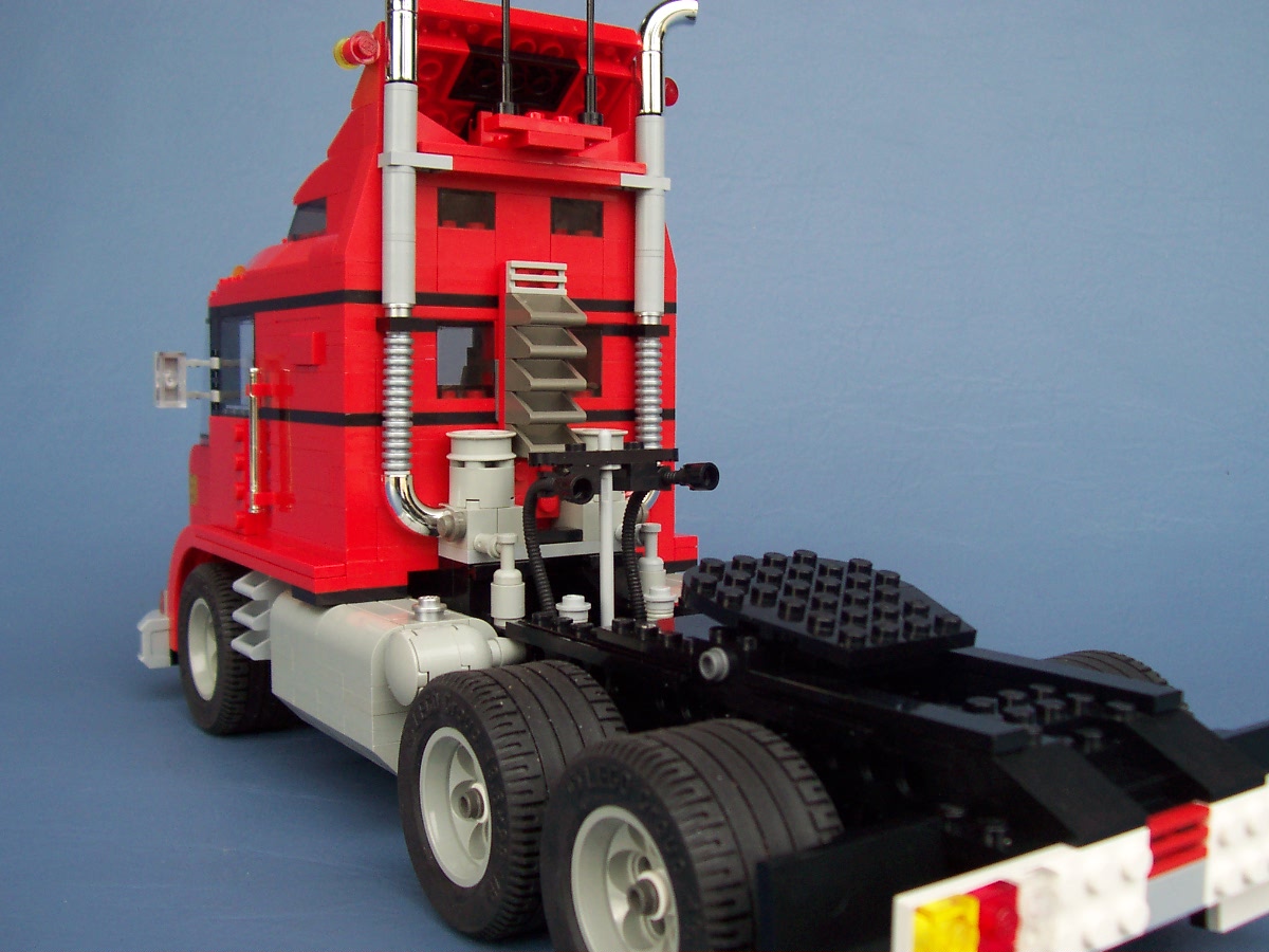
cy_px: 476
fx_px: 1356
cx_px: 634
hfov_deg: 50.1
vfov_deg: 38.7
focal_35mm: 37
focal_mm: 5.6
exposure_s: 1/180
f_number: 2.8
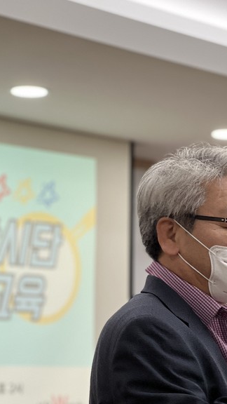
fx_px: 1455
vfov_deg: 15.7
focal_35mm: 136
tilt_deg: +5.2
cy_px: 283
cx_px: 220
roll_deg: -0.5
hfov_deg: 8.9
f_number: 2.8
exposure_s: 1/120
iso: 160
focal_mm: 9
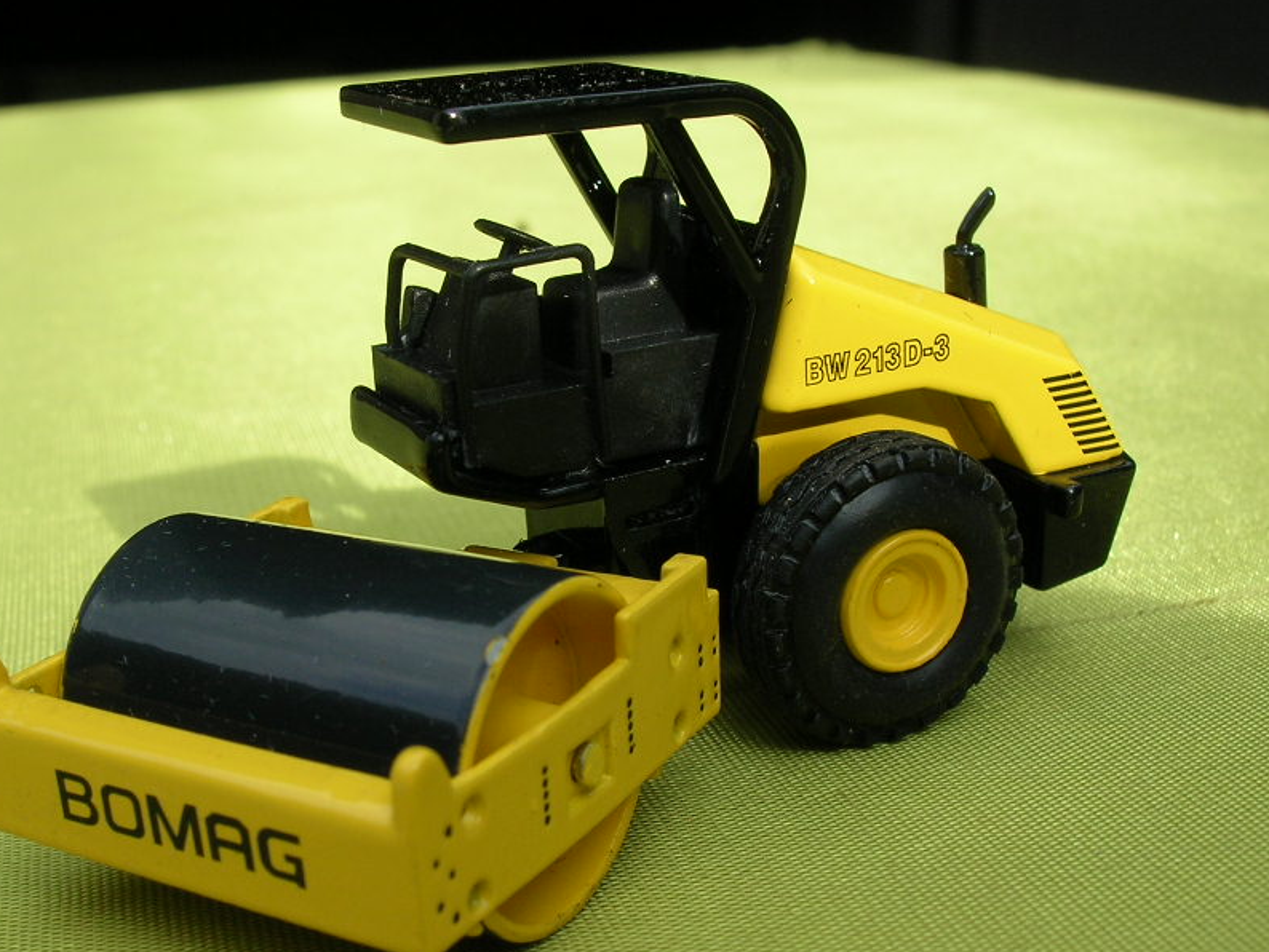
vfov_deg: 29.7
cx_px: 515
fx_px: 1797
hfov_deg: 38.8
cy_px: 527
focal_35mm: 49
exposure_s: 1/195
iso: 50
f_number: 5
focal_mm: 6.4
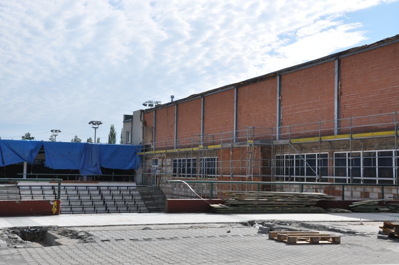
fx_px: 564
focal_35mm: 51
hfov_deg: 38.9
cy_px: 132
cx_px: 200
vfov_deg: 26.4
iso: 200
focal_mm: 34
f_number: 13
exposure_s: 1/250
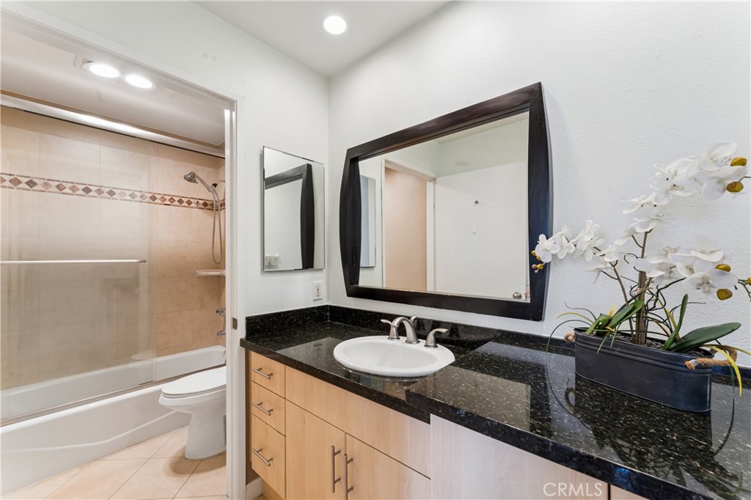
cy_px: 250
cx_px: 376
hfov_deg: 104.3
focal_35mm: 14
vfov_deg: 81.2
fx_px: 292
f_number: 13
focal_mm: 14
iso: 100
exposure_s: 3.2
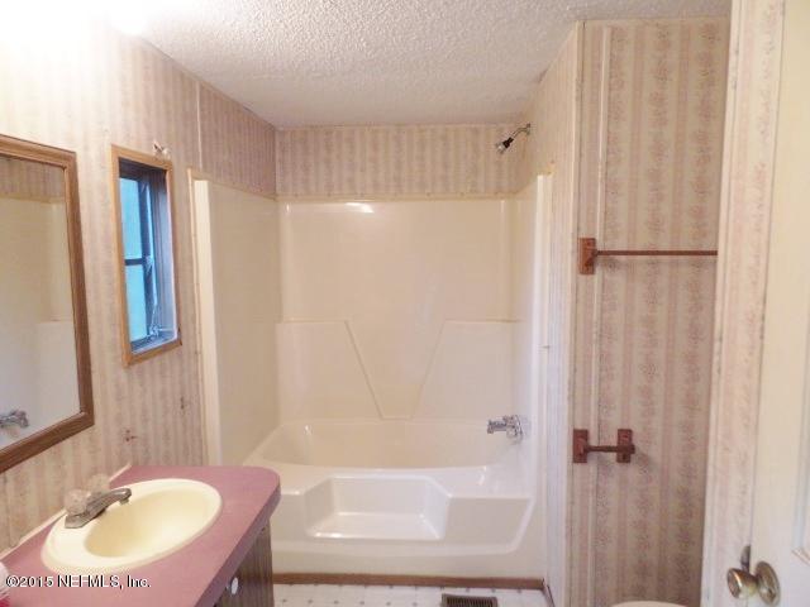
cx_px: 405
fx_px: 538
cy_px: 304
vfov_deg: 58.9
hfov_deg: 73.9
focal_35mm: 23
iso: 320
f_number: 2.8
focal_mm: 4.1
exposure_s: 1/30
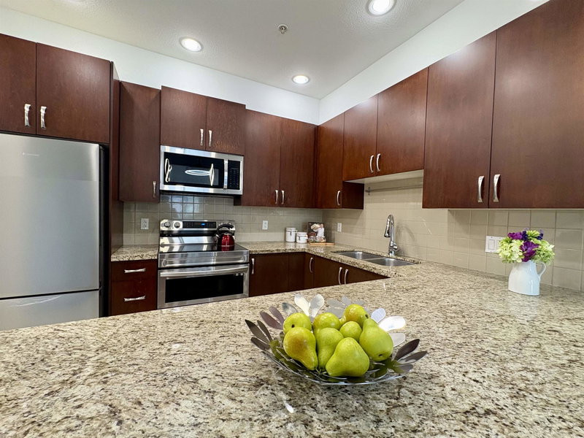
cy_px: 219
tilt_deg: -0.9
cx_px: 292
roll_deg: -2.7
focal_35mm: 14
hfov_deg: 102.1
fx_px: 236
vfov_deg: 85.7
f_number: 2.2
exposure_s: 1/60
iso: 250
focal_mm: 2.22
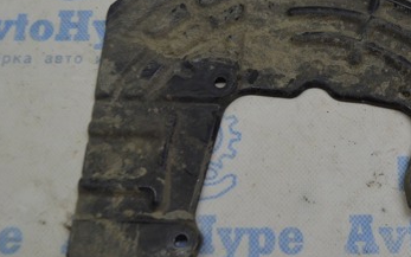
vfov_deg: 20.8
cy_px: 75
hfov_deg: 32.5
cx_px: 298
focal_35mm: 62
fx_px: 695
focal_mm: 22
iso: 360
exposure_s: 1/60
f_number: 5.6
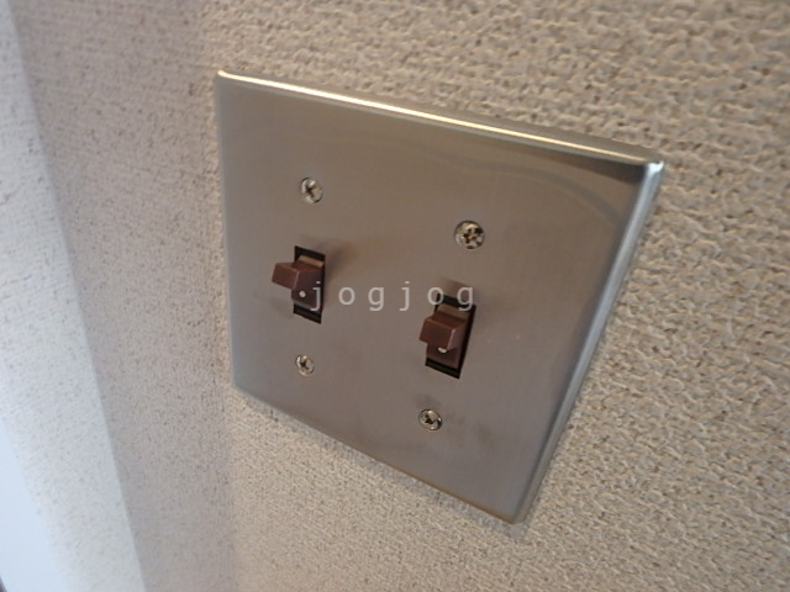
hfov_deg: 79.0
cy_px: 296
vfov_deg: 63.4
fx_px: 479
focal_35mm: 21
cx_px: 395
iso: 320
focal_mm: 3.7
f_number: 3.5
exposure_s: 1/30
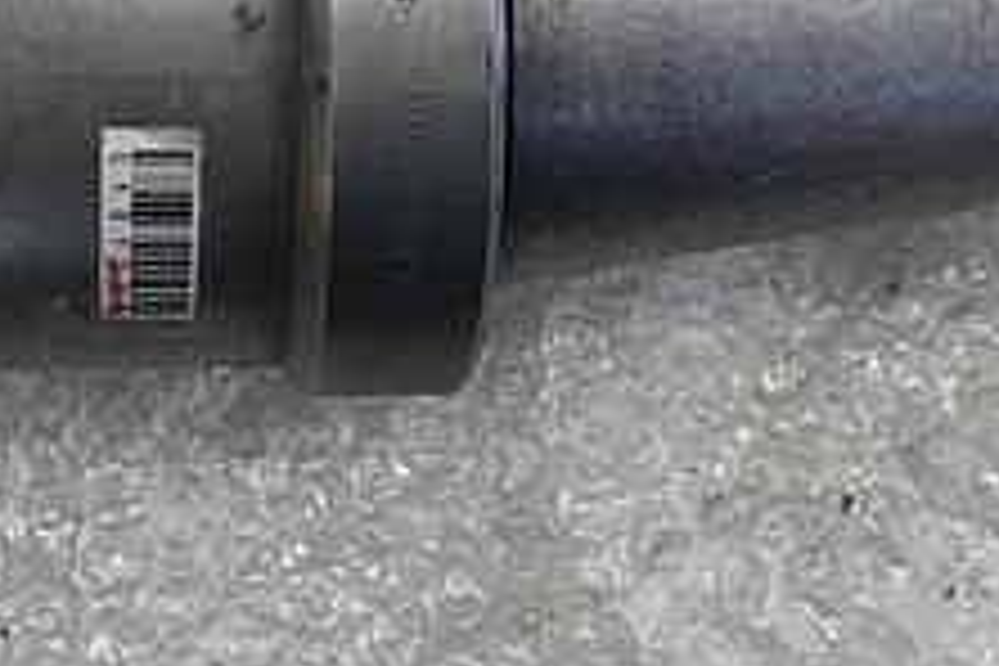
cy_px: -4
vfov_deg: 15.9
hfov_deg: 23.9
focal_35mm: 84
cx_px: 230
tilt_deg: -81.2
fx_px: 2331
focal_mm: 3.99
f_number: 1.8
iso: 20
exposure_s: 1/40
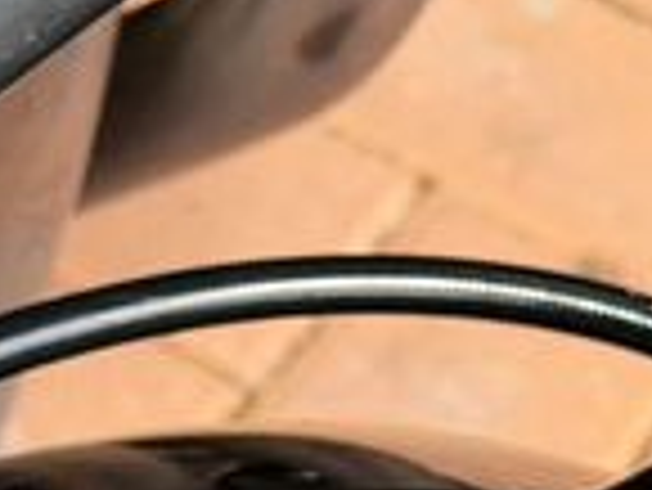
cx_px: 409
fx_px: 3996
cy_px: 616
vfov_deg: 7.0
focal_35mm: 212
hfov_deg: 9.3
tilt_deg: -51.5
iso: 100
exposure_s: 1/1513
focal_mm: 6.76
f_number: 1.78
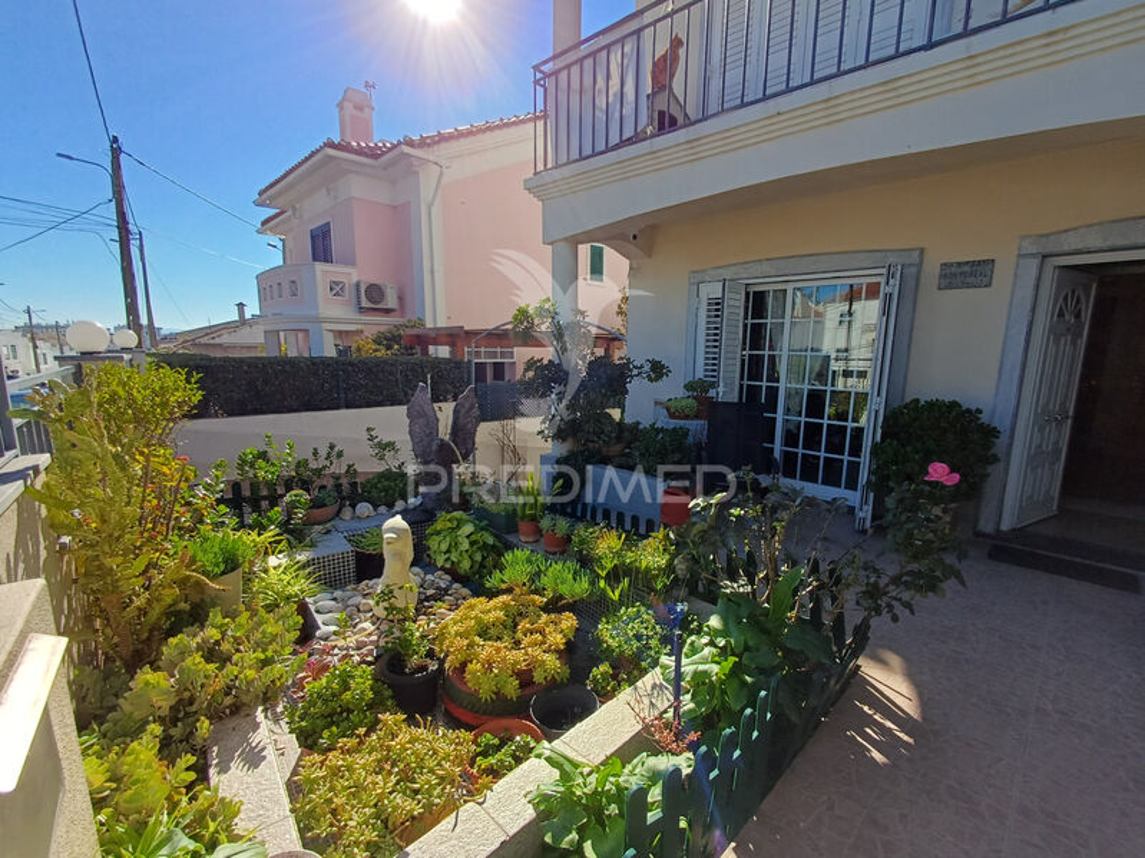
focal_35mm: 16
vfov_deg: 78.1
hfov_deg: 94.5
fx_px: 529
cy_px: 429
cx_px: 572
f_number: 2.2
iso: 40
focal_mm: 1.64
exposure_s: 1/864
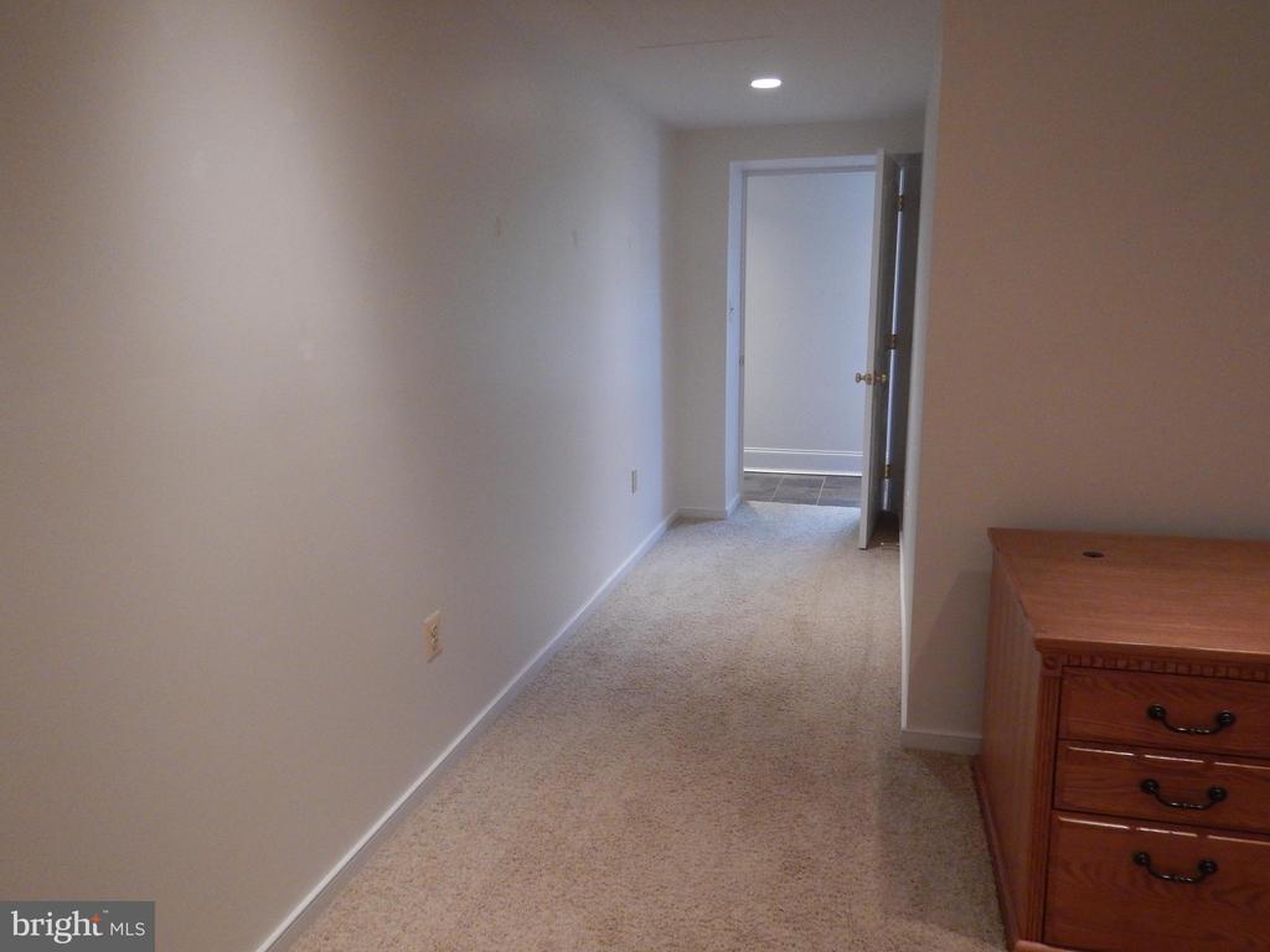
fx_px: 881
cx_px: 635
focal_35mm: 24
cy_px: 476
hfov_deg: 71.6
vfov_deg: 56.8
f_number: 2.8
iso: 400
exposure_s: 1/100
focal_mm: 4.3
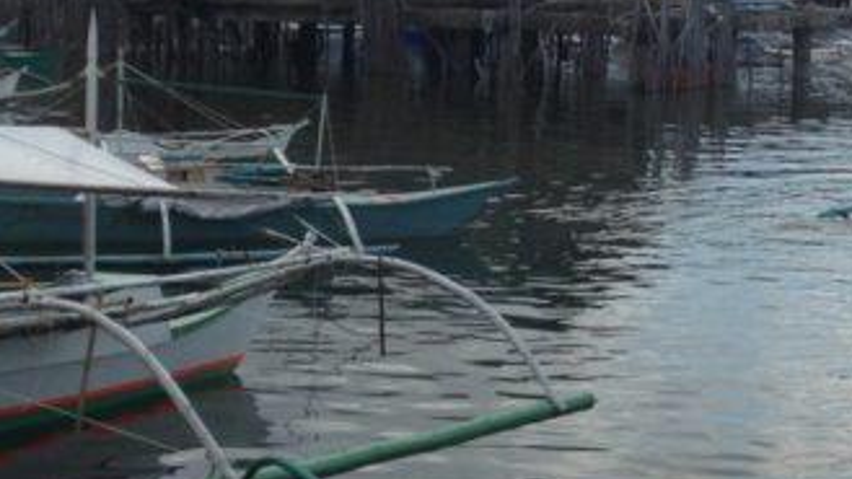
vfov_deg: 10.7
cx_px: 453
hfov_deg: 19.1
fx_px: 2530
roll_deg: +1.7
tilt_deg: -1.4
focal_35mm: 112
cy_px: 18
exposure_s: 1/1808
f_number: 2.4
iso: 50
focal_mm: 4.12
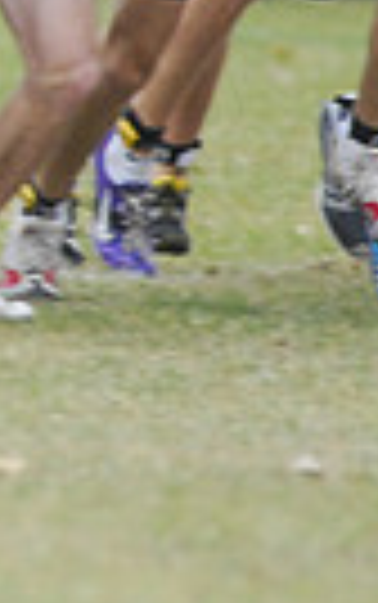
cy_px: -225
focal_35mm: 1985
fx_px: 32648
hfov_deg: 0.7
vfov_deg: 1.1
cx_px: -896
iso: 800
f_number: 4
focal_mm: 300
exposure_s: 1/640
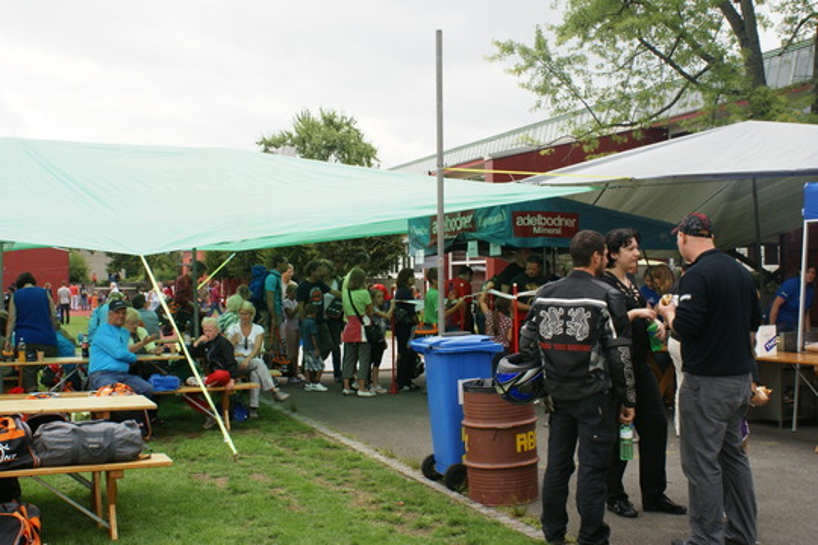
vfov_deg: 31.9
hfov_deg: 46.4
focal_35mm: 42
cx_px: 409
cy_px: 272
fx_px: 954
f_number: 8
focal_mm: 28
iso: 100
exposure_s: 1/125
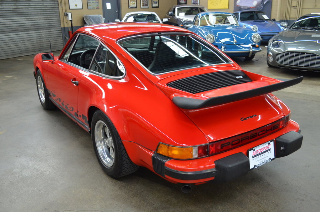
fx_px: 293
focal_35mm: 33
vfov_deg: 39.8
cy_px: 106
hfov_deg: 57.3
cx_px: 160
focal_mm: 22
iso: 720
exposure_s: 1/60
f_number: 4
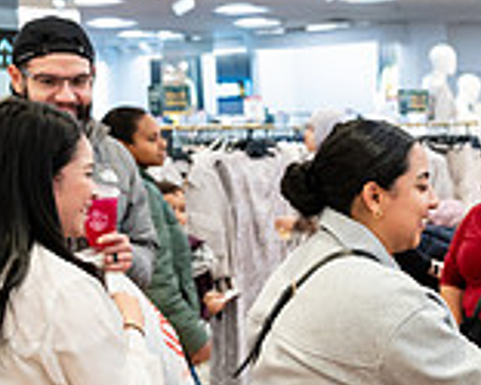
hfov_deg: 17.4
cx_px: 515
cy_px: 328
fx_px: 1524
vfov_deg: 14.3
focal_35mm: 107
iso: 1000
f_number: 3.2
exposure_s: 1/100
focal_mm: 30.5
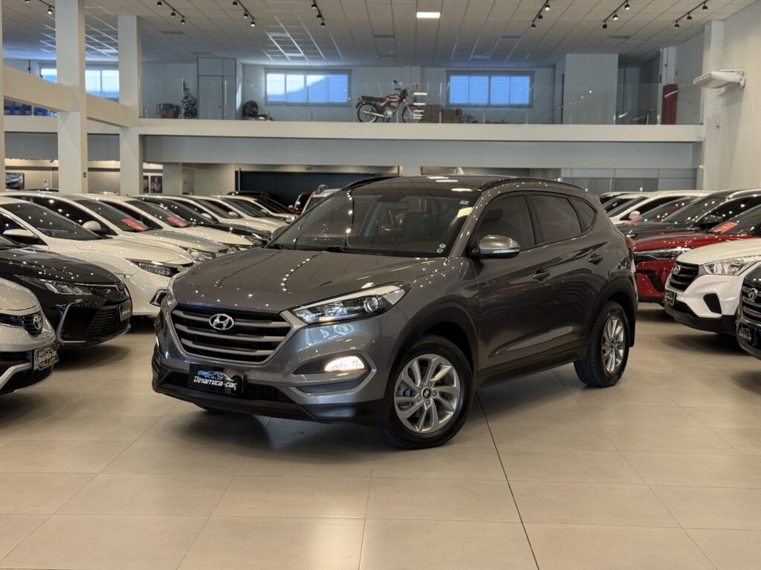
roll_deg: -0.9
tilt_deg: -4.3
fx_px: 1055
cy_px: 285
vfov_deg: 30.3
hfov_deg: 39.7
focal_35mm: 48
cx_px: 380
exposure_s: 1/60
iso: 125
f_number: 1.78
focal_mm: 6.76
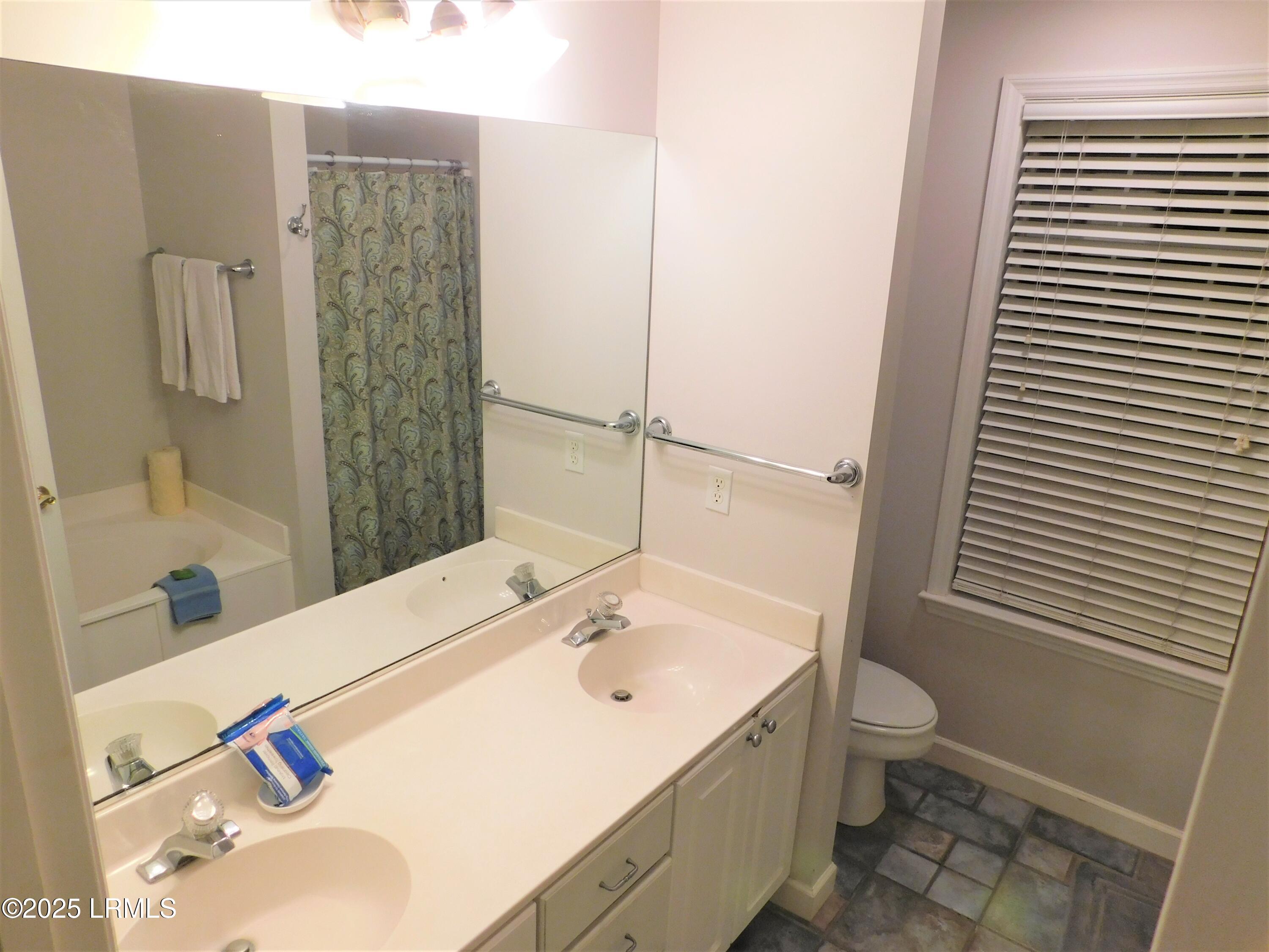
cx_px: 634
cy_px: 476
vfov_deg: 56.8
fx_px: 880
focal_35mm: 24
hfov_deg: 71.6
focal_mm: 4.1
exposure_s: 1/50
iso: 125
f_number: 3
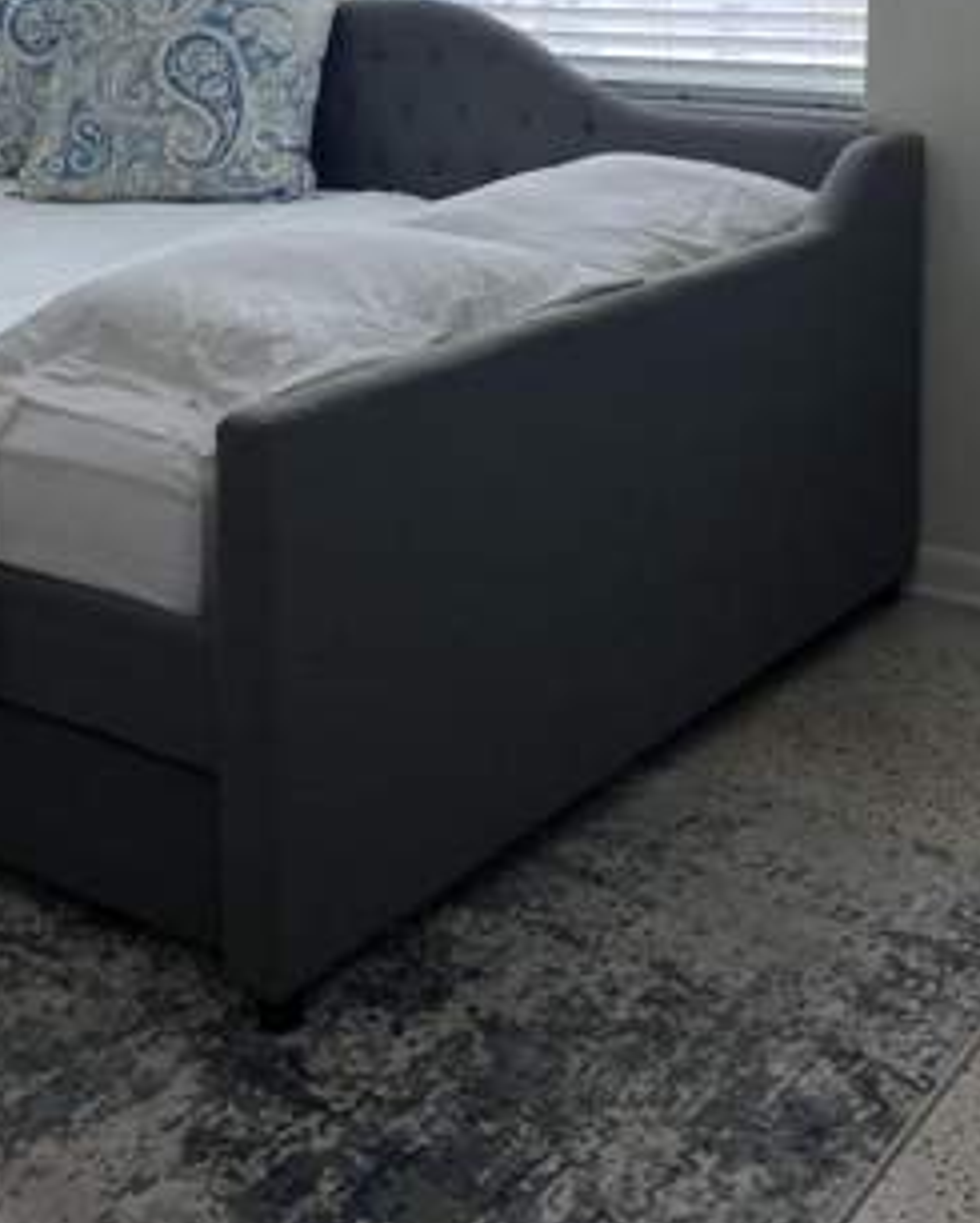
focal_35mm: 53
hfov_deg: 28.6
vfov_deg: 33.6
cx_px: 420
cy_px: 136
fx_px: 1921
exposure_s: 1/103
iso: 125
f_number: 1.6
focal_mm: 5.1
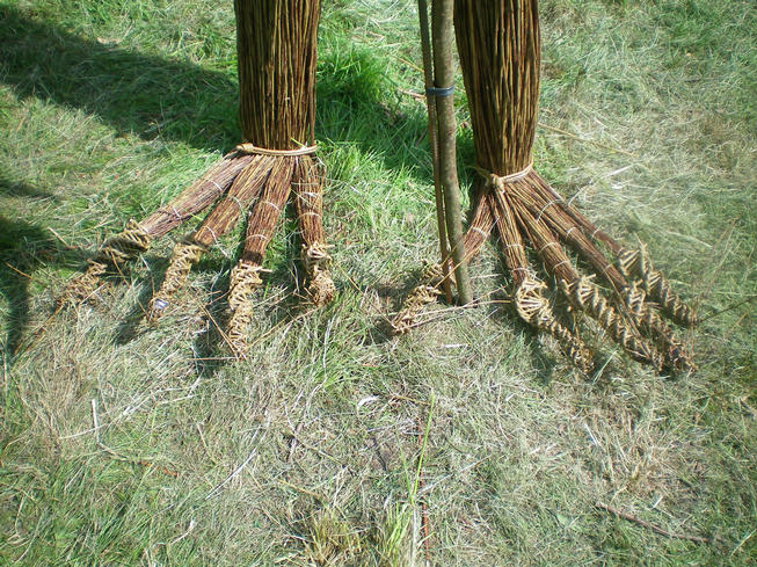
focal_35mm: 38
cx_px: 378
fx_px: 831
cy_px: 284
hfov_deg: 49.0
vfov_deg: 37.7
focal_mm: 6.3
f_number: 3.1
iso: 64
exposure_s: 1/500
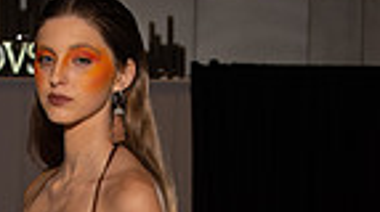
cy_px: 514
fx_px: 2657
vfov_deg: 4.5
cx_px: -4
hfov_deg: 8.1
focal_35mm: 264
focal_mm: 80
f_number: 9
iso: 800
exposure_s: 1/250
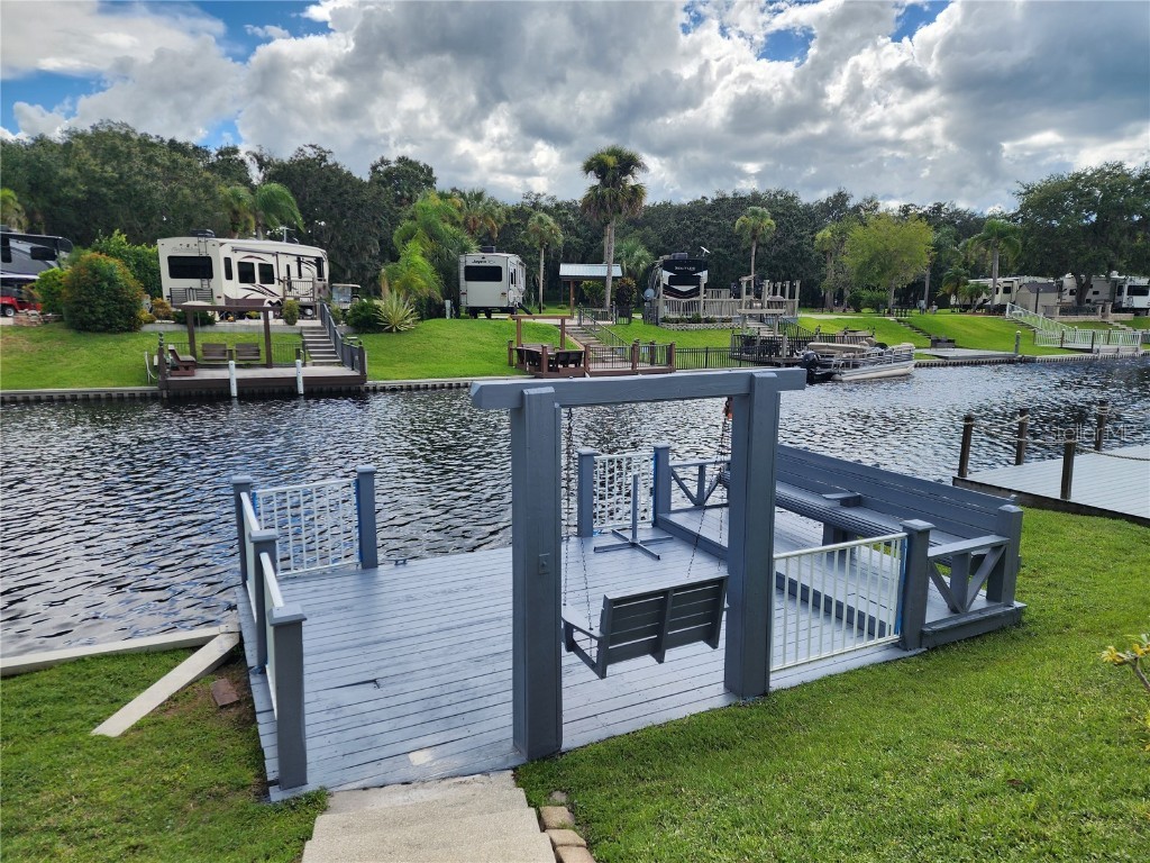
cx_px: 575
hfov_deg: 73.9
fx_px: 764
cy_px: 432
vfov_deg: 58.9
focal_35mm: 23
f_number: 1.8
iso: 12
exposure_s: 1/952
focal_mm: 6.4
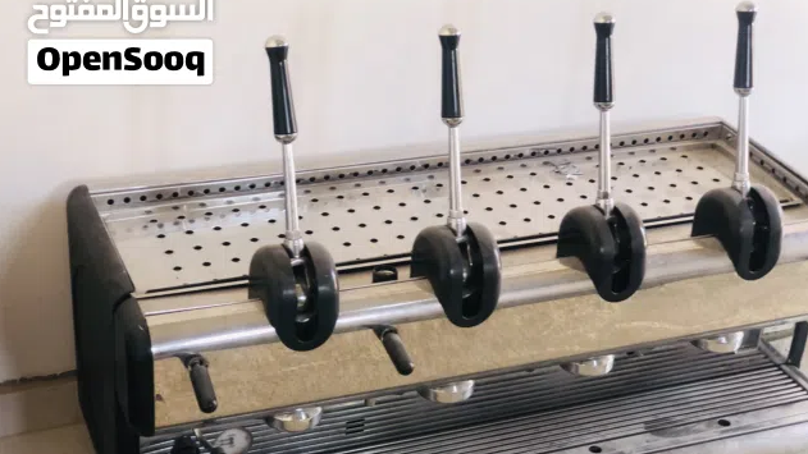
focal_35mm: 63
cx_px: 406
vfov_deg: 19.1
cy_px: 269
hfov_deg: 33.3
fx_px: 1350
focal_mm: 6.6
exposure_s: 1/30
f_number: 2.8
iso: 80
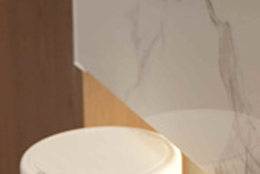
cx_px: -68
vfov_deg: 4.8
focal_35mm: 280
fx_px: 2024
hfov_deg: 7.3
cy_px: 427
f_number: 2.8
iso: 320
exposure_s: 1/60
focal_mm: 55
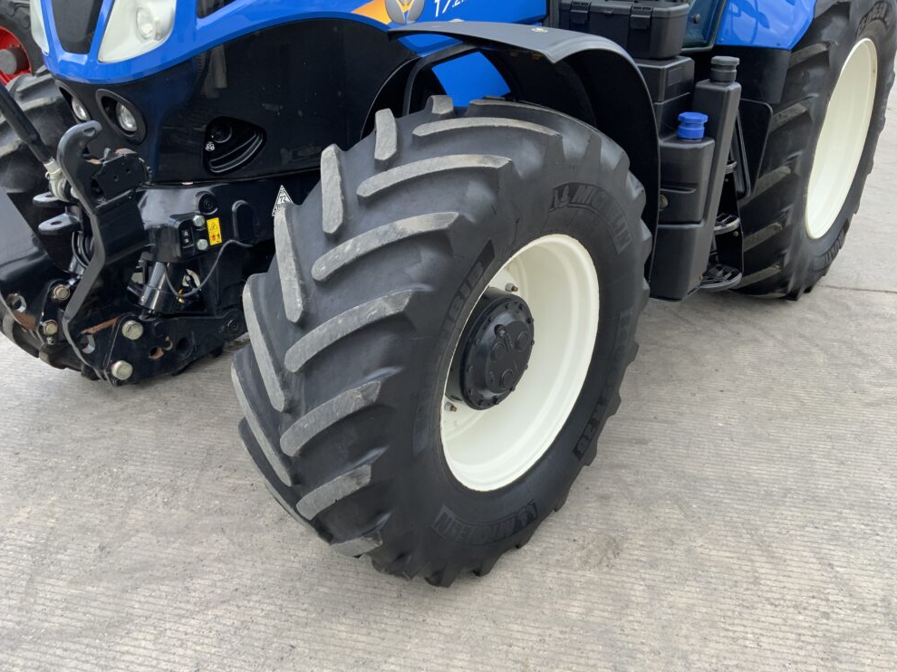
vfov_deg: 46.8
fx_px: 777
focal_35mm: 30
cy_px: 325
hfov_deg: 60.0
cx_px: 439
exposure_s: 1/122
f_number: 1.8
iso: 20
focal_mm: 3
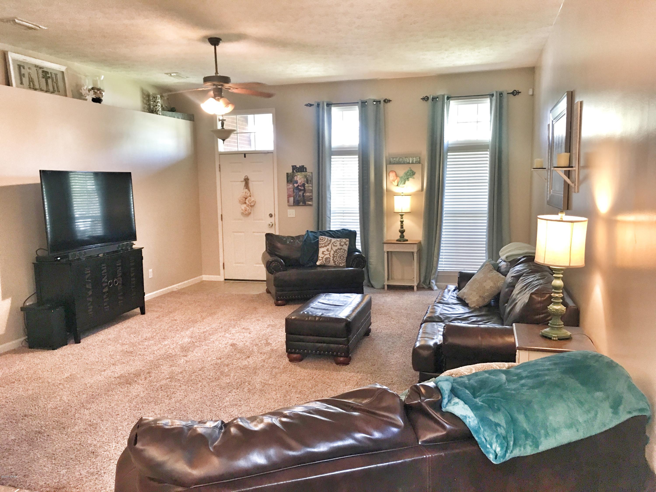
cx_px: 328
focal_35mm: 29
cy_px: 246
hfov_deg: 61.7
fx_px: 550
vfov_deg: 48.2
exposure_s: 1/30
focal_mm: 4.15
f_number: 2.2
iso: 100
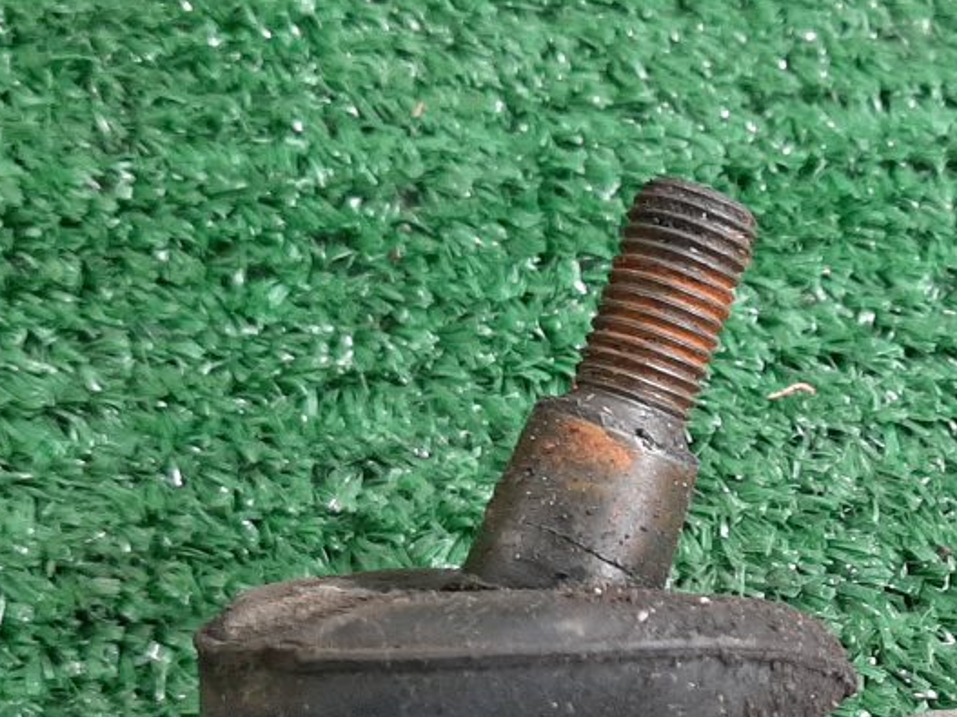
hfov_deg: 26.4
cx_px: 875
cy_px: 684
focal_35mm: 71
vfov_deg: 20.2
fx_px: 1962
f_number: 1.7
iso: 159
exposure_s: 1/50
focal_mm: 3.93
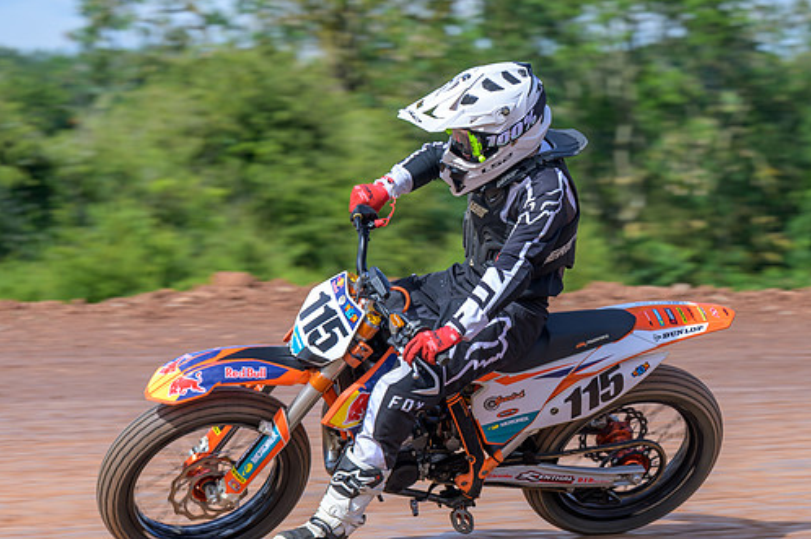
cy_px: 295
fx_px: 4906
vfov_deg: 6.3
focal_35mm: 218
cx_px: 365
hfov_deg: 9.4
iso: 125
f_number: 8
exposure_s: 1/250
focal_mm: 125
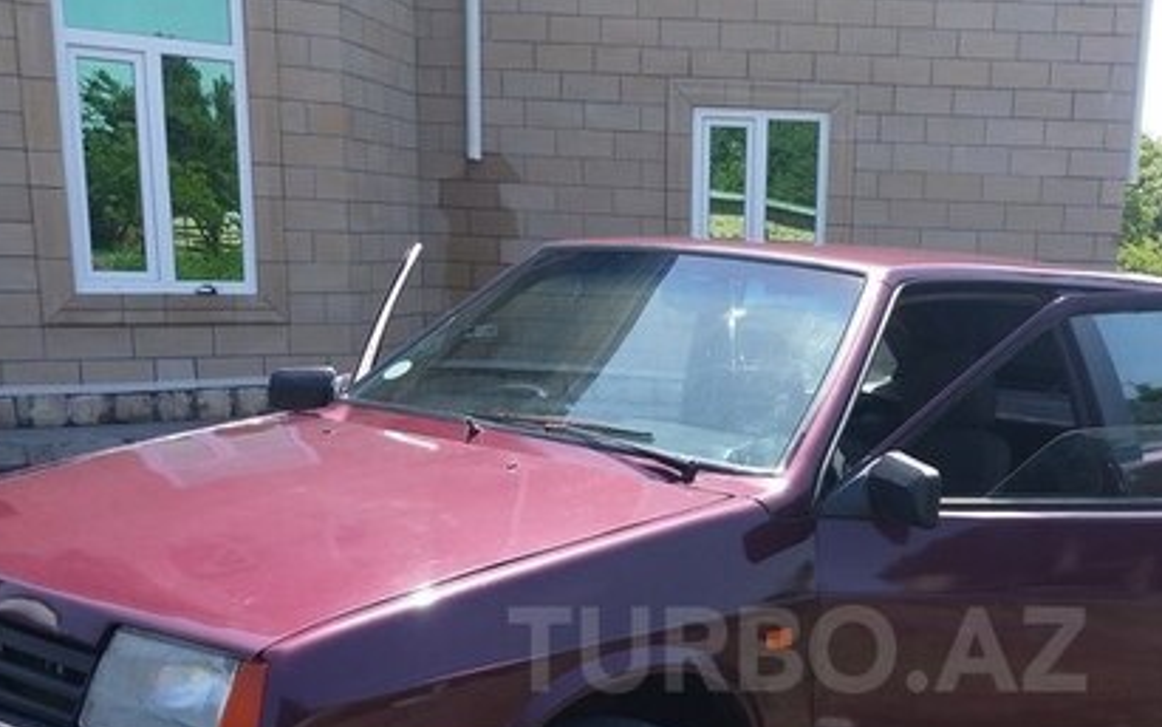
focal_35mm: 46
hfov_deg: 42.7
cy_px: 649
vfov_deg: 27.1
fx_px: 1457
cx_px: 797
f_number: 1.9
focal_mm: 3.7
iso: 40
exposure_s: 1/420
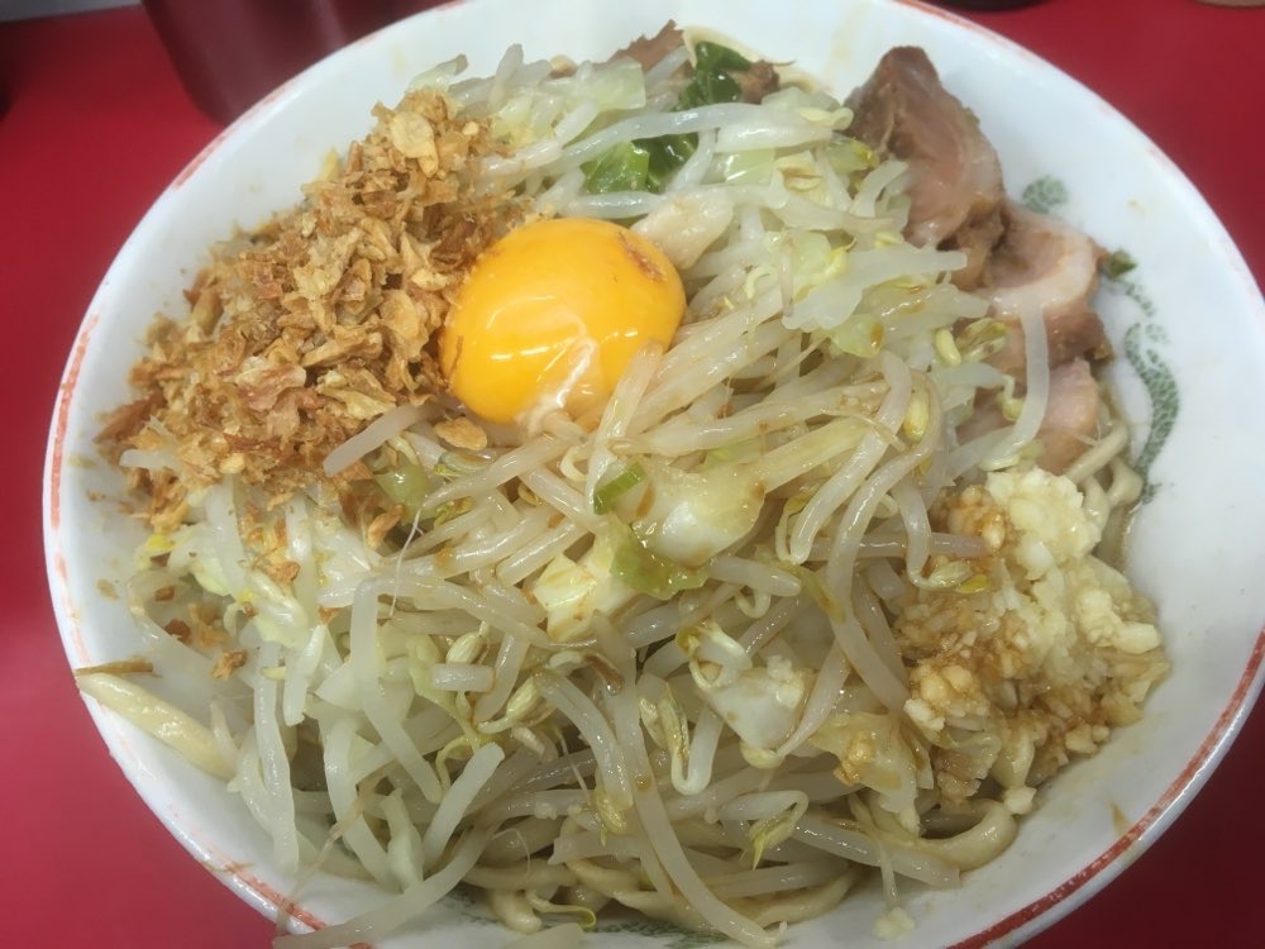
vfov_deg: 48.2
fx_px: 1060
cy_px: 474
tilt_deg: -58.8
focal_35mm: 29
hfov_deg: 61.7
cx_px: 632
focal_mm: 4.15
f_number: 2.2
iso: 64
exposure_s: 1/30
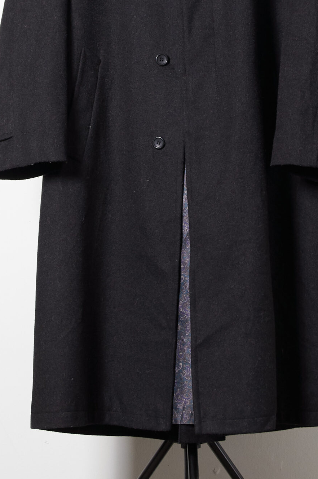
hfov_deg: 8.6
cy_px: 86
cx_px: 189
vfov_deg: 12.9
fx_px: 2113
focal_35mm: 159
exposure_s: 1/100
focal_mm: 55
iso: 200
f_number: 9
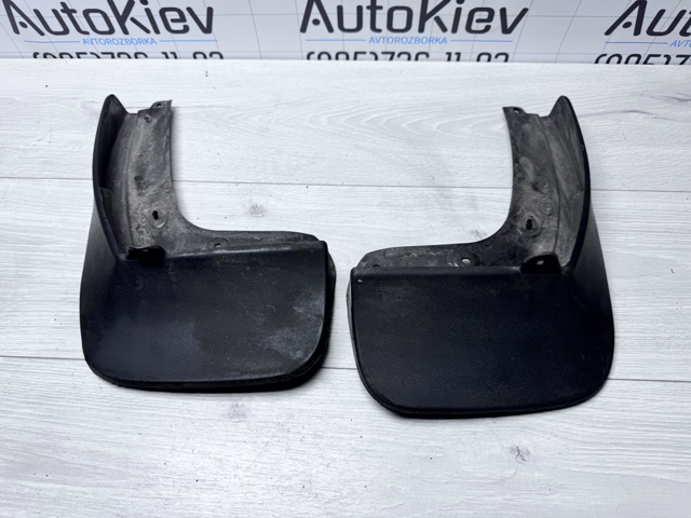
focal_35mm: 24
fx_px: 479
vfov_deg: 56.8
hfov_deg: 71.6
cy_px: 259
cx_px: 346
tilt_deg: -58.1
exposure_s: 1/572
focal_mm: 6.76
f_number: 1.78
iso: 80
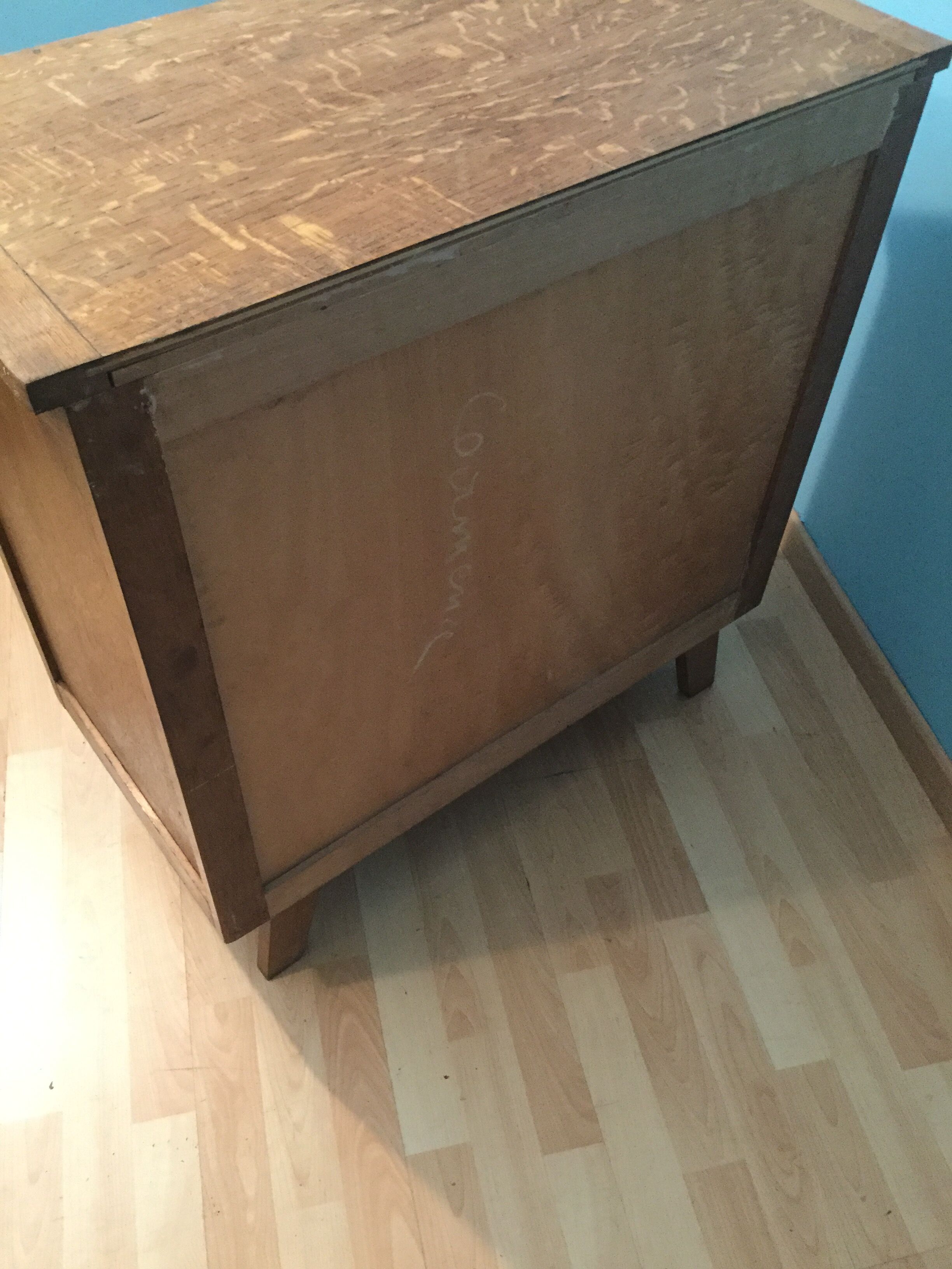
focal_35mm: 31
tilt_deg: -48.8
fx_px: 1137
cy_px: 634
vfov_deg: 58.4
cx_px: 476
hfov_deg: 45.4
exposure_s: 1/17
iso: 400
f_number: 2.4
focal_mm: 3.3
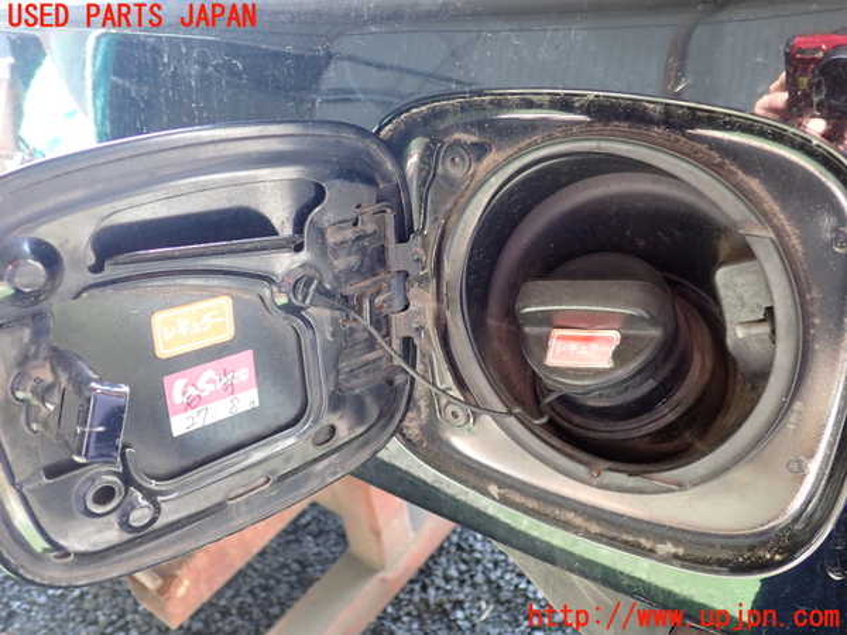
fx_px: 734
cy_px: 318
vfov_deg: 46.8
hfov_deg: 60.0
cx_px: 424
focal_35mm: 30
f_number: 2.3
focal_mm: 5.4
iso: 200
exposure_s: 1/50
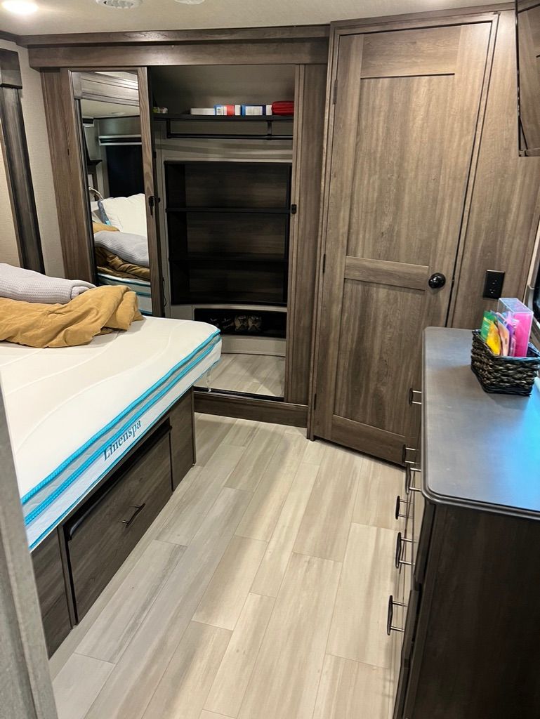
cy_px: 360
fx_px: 540
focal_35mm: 26
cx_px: 270
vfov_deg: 67.3
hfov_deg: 53.1
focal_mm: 5.7
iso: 400
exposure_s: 1/60
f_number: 1.5
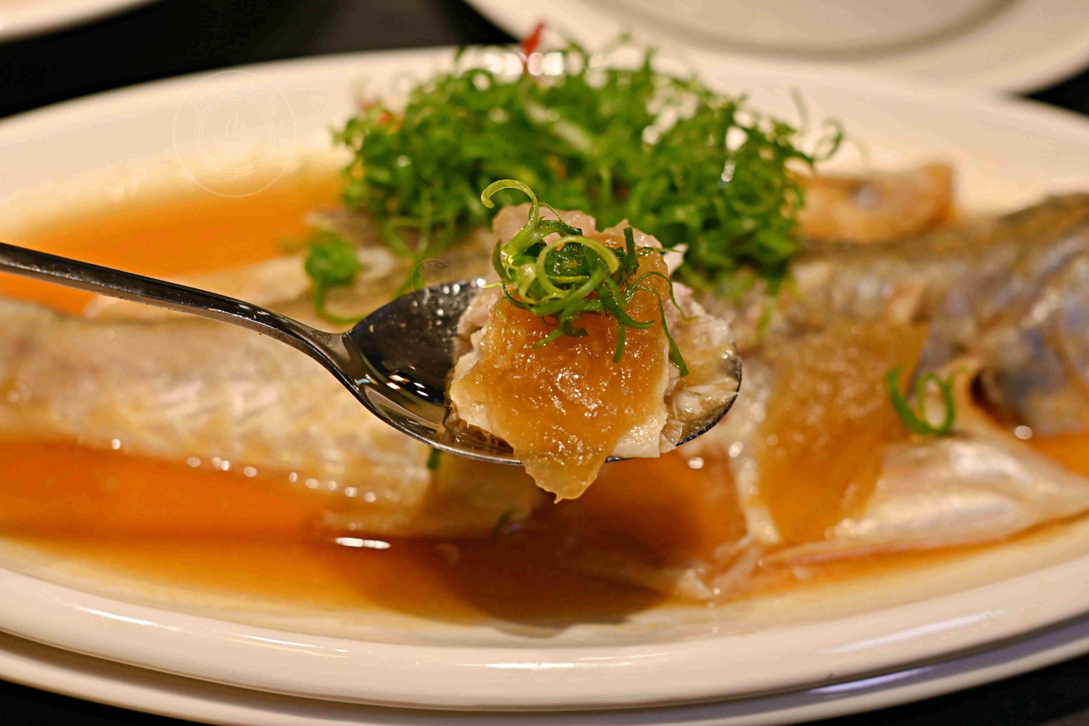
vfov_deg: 18.2
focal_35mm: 75
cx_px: 544
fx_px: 2269
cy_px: 363
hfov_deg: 27.0
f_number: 2.8
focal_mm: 50
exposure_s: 1/200
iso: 125
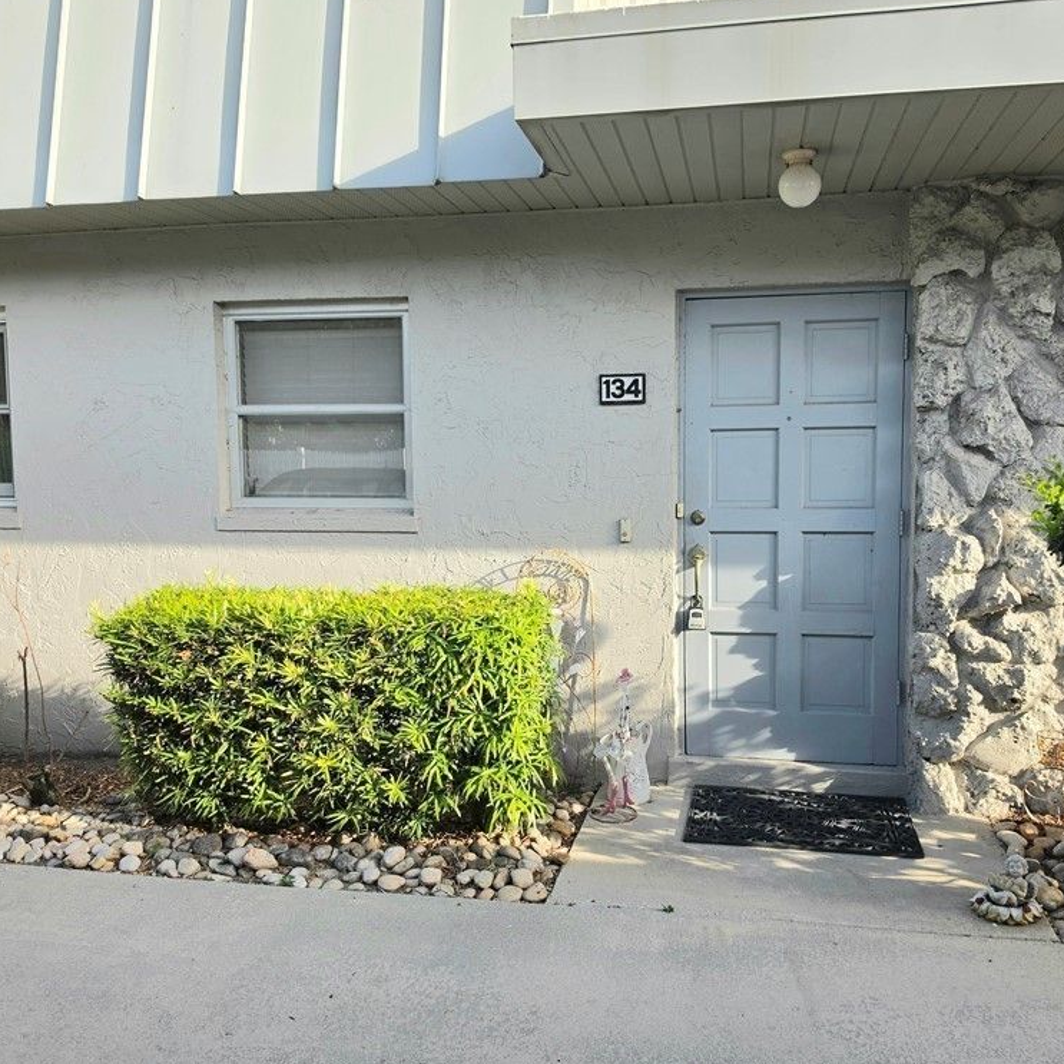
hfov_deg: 57.2
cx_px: 591
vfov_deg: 57.3
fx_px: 974
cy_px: 531
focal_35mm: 28
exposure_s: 1/2500
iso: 64
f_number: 1.4
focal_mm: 6.5
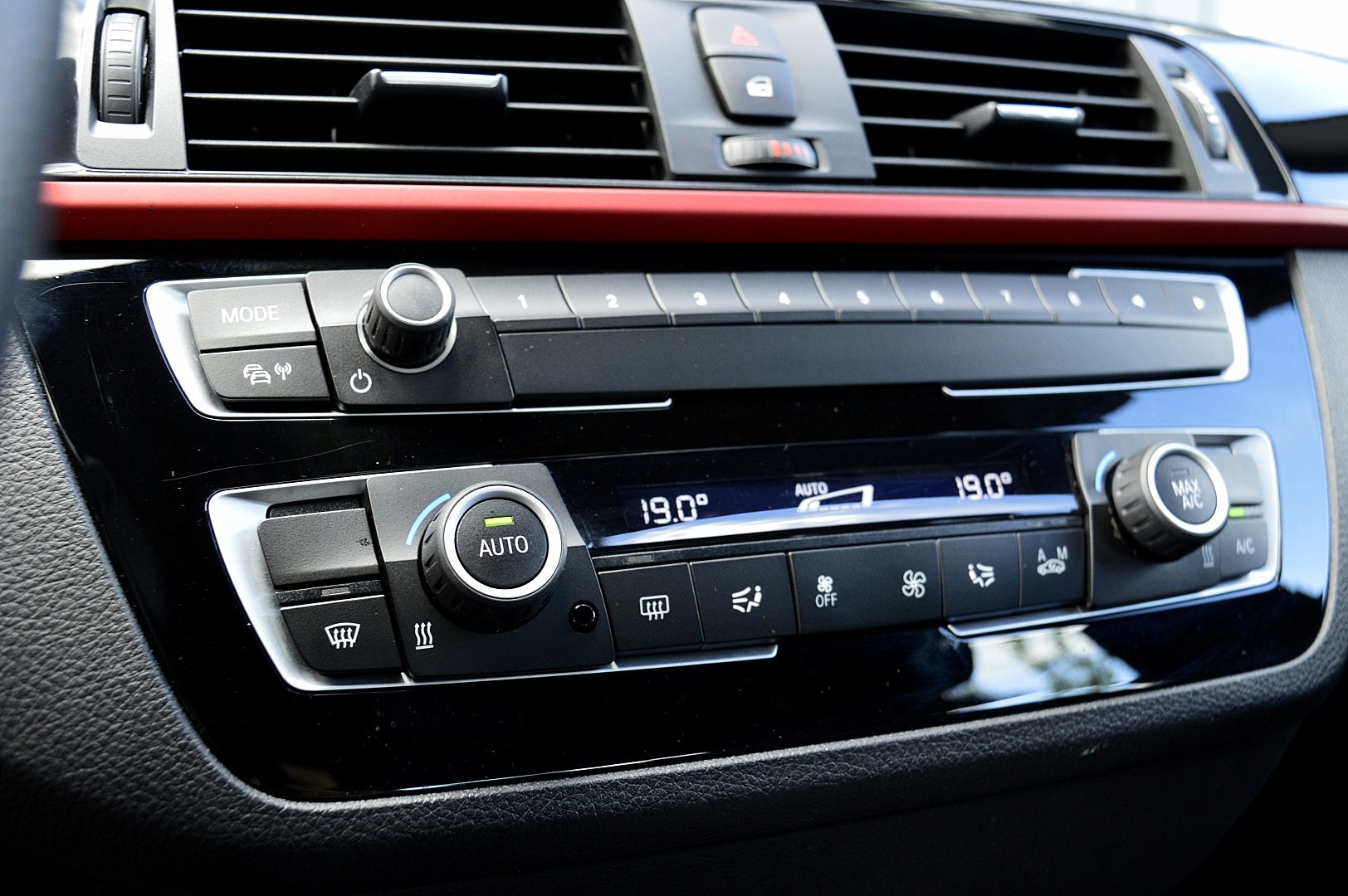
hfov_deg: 51.3
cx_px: 674
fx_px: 1403
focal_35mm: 38
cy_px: 448
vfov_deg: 35.4
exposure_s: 1/60
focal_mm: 25
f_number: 5
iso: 800
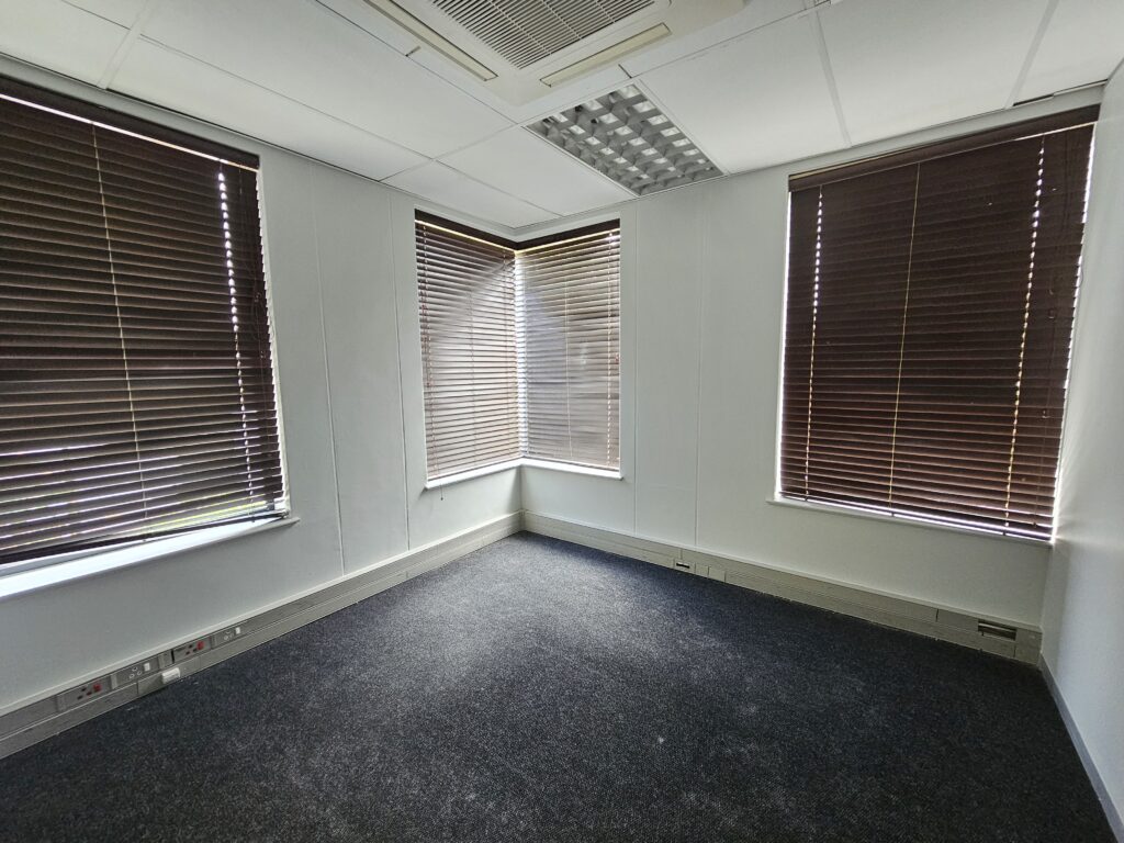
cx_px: 562
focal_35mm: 13
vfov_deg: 89.9
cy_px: 422
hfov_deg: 106.2
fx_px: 422
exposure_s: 1/50
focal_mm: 2.2
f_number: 2.2
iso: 400
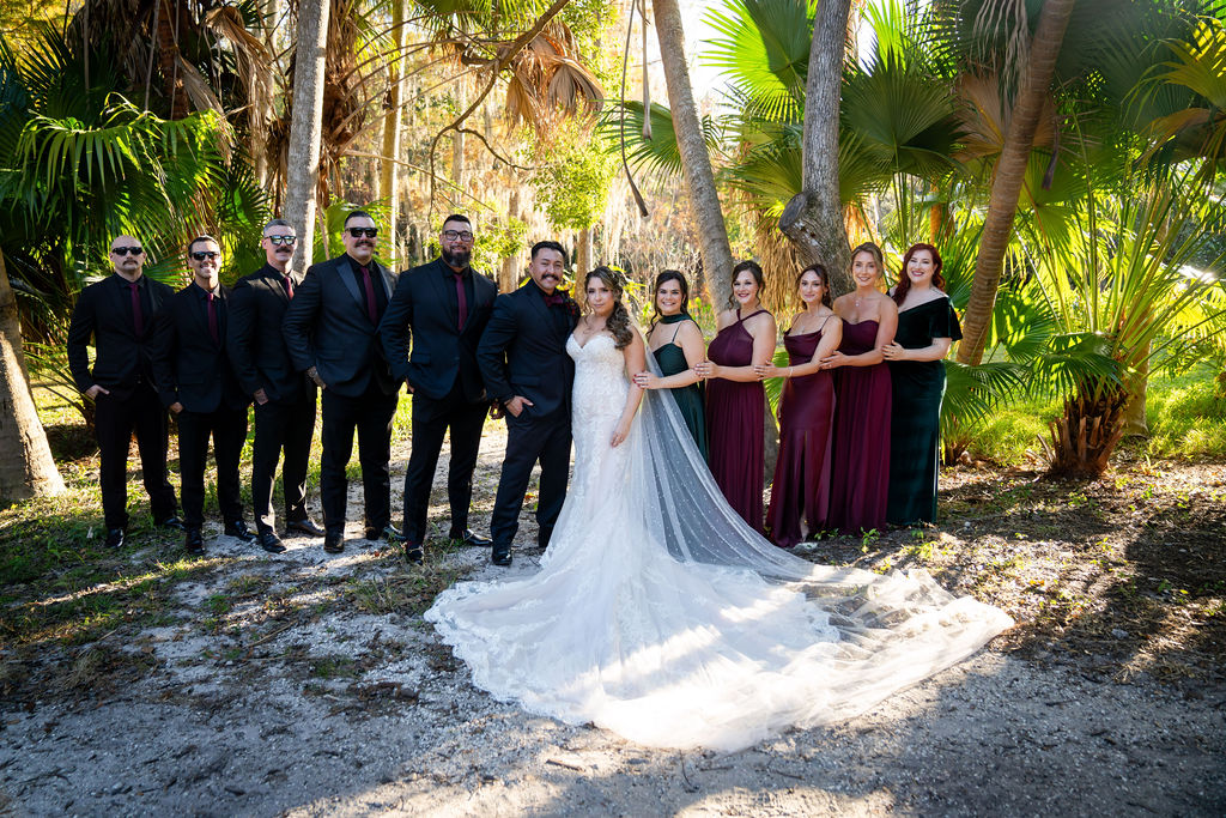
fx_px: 849
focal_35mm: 25
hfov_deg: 71.7
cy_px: 409
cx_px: 613
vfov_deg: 51.5
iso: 800
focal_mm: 24
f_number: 2.8
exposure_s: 1/500
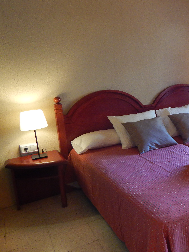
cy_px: 115
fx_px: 255
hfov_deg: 35.8
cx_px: 198
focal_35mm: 35
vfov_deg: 52.6
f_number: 3
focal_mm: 4
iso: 280
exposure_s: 1/30
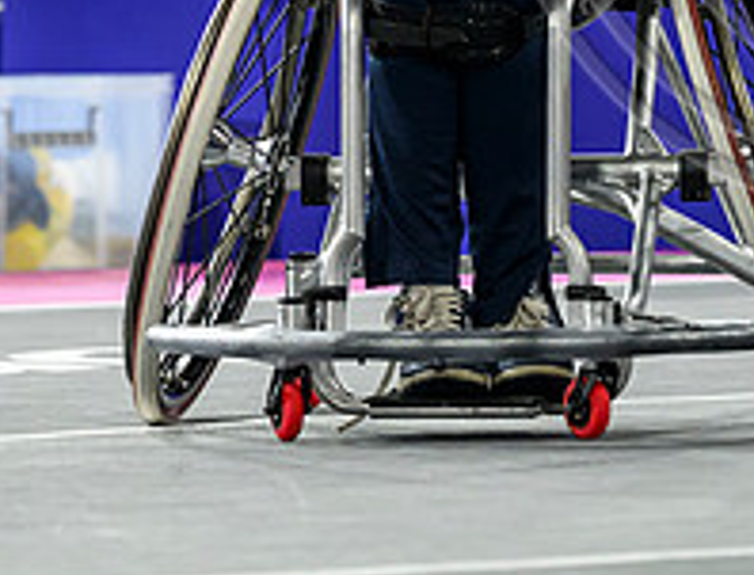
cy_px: -290
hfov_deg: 3.7
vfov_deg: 2.8
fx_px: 11659
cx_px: 529
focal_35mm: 532
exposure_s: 1/1600
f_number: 3.2
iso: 2500
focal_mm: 140
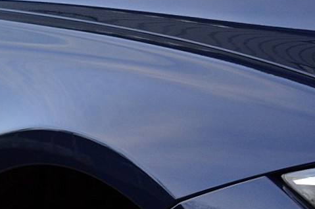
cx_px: 483
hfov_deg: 7.2
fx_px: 2446
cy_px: 218
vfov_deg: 4.9
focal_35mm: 280
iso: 400
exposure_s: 1/80
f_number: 8
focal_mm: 55
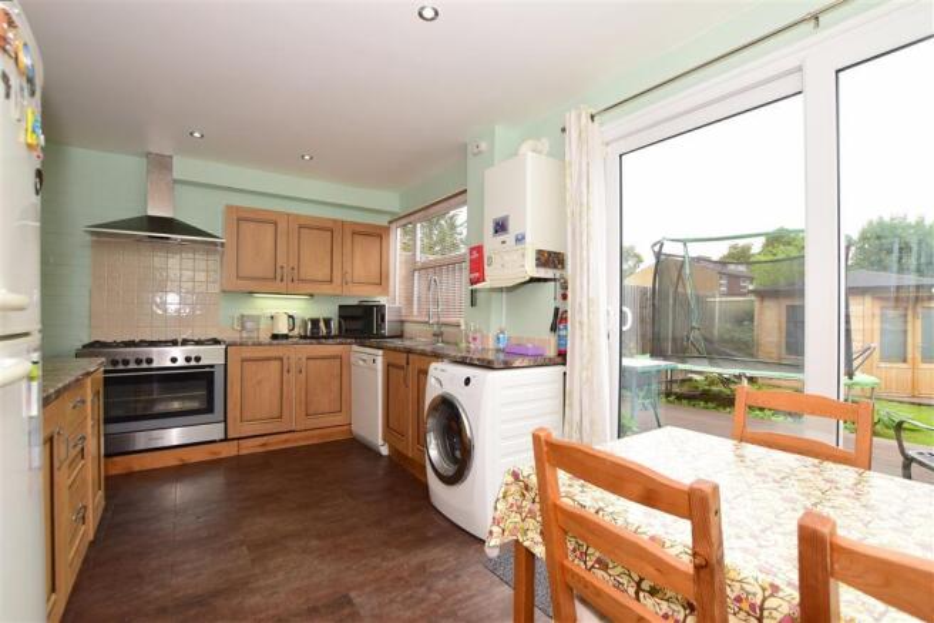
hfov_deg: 100.4
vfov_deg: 77.3
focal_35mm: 15
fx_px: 389
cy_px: 312
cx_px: 467
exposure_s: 1/60
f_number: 7.1
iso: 400
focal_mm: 10
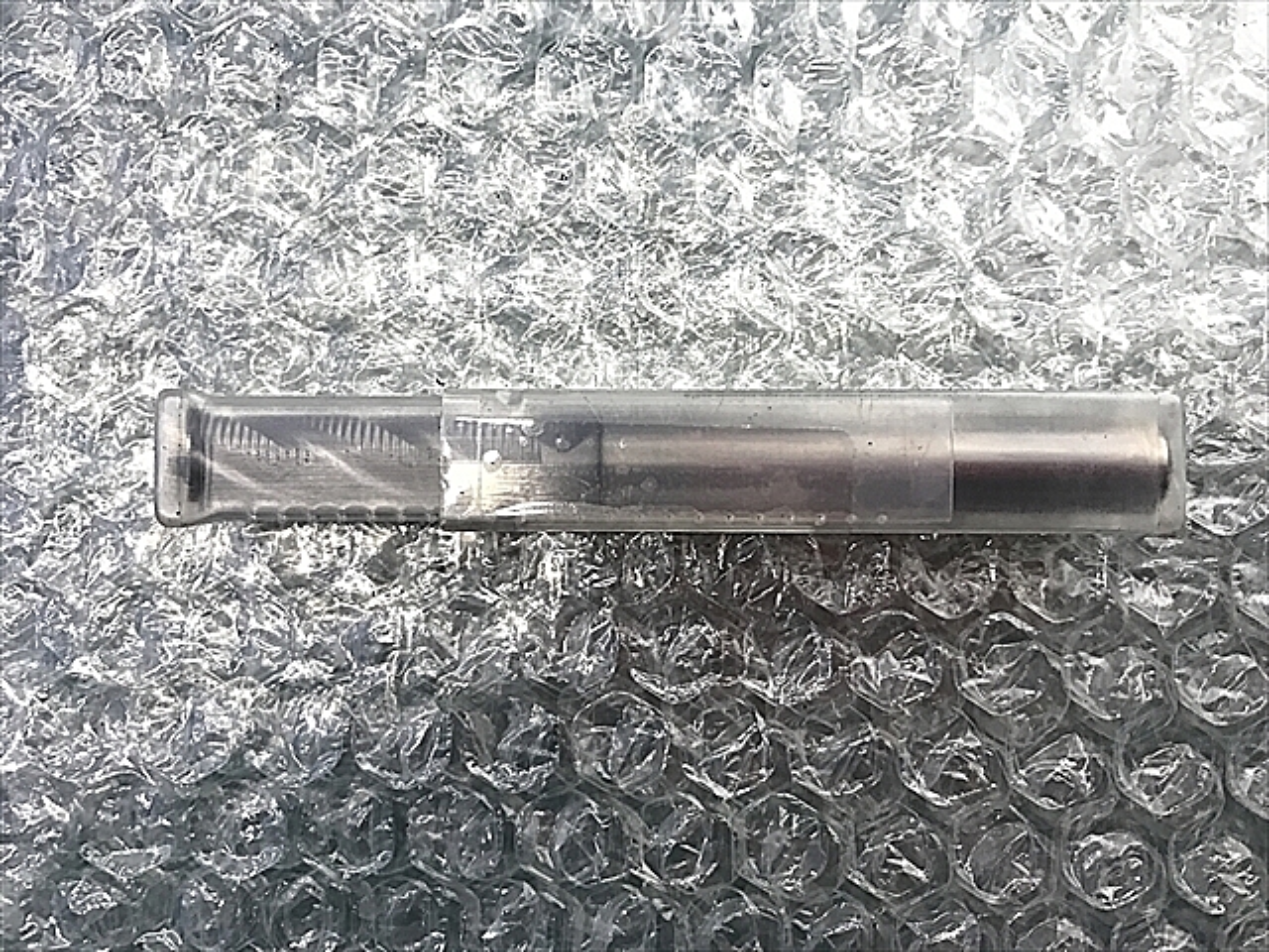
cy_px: 476
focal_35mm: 28
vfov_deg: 49.7
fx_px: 1026
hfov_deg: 63.4
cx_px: 634
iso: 40
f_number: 1.8
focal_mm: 3.99
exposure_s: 1/25
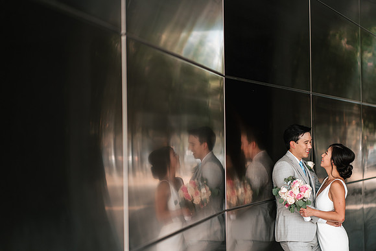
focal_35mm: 85
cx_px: 188
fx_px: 888
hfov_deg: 23.9
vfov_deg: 16.1
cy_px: 126
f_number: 1.8
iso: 64
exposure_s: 1/640
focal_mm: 85
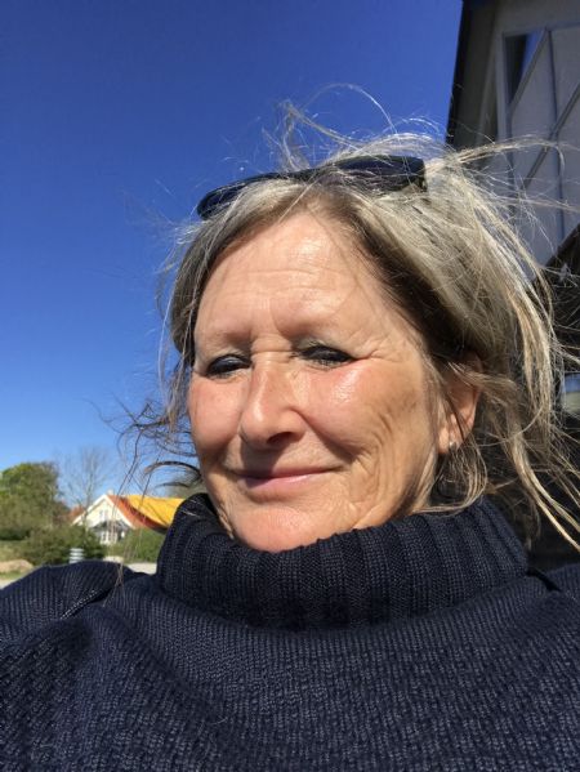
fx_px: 714
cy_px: 386
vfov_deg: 56.8
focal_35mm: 32
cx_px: 290
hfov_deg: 44.2
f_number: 2.2
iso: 25
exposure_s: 1/1764
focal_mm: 2.87
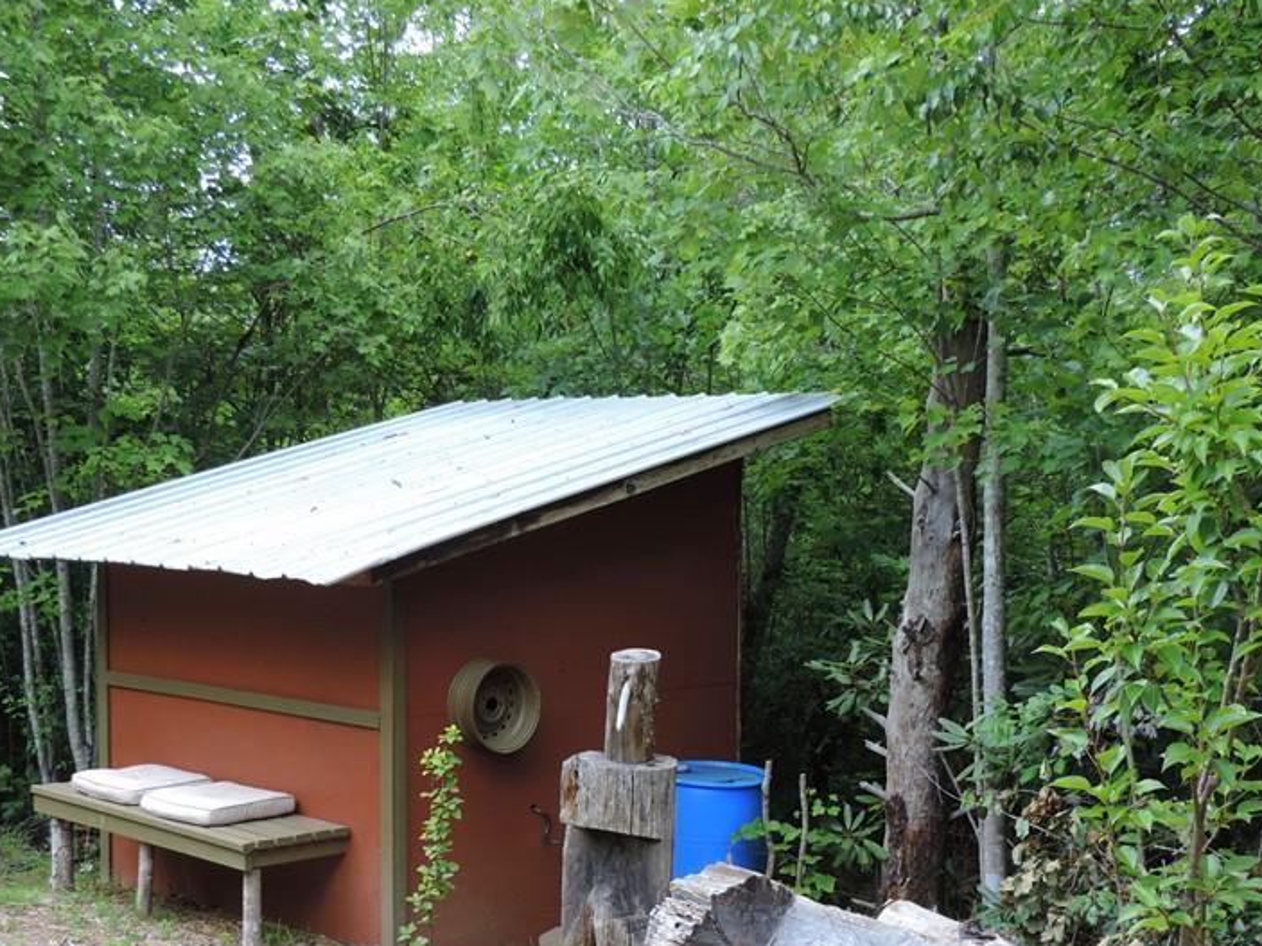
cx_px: 583
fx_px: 1859
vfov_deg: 28.3
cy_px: 646
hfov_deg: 37.5
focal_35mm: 51
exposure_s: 1/125
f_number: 3.3
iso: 80
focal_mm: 6.2
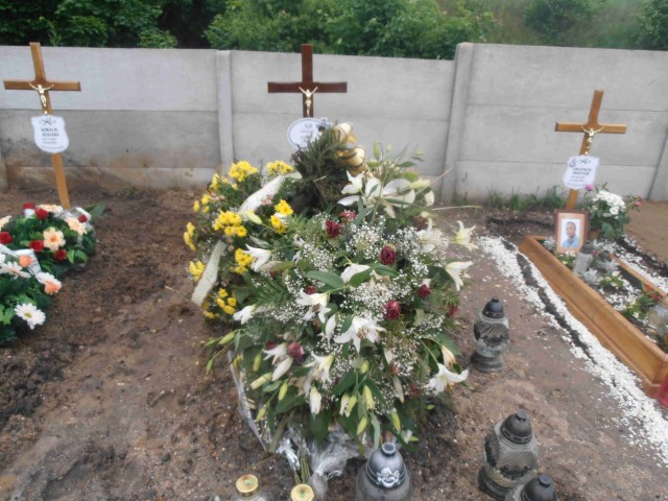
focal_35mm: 24
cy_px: 250
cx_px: 334
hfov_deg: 71.6
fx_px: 463
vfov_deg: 56.8
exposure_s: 1/250
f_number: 3
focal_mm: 4.2
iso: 80
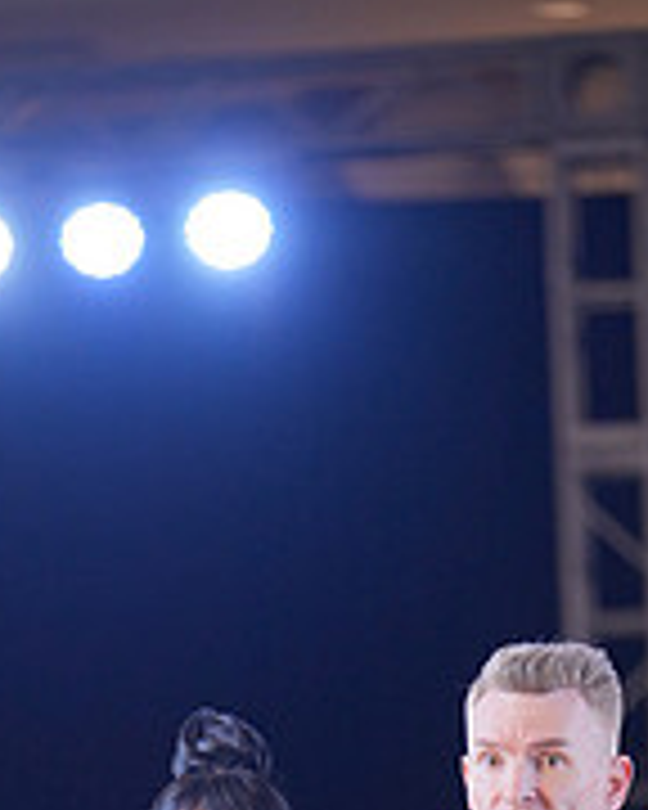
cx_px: 335
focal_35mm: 303
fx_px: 7264
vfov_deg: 6.3
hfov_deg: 5.1
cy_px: 1287
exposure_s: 1/500
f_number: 2
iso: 800
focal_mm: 100
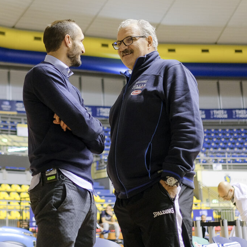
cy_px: 123
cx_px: 98
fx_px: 363
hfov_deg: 37.4
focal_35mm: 45
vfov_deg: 37.6
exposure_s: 1/250
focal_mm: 23
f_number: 1.4
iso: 400
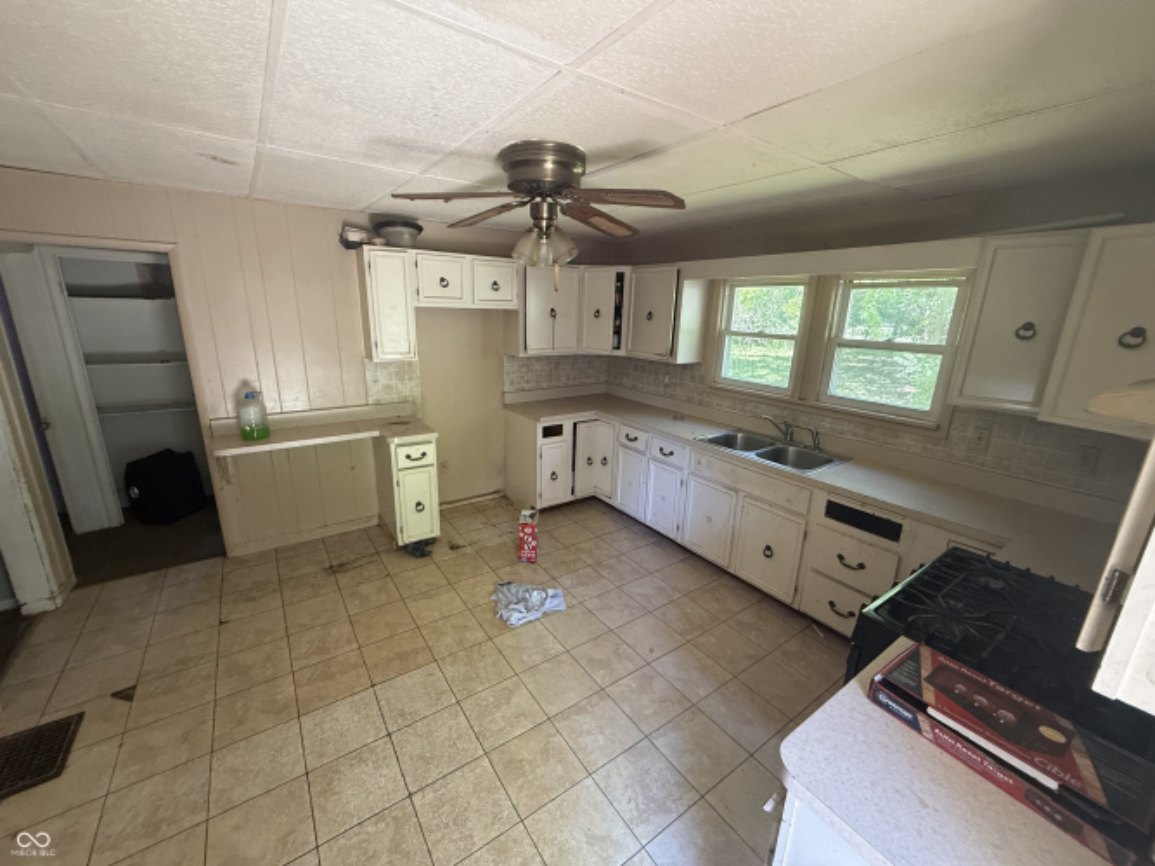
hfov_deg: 102.1
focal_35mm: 14
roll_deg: -1.8
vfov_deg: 85.7
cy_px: 433
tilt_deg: -14.2
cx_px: 578
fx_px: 467
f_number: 2.2
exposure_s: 1/88
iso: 400
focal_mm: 2.22
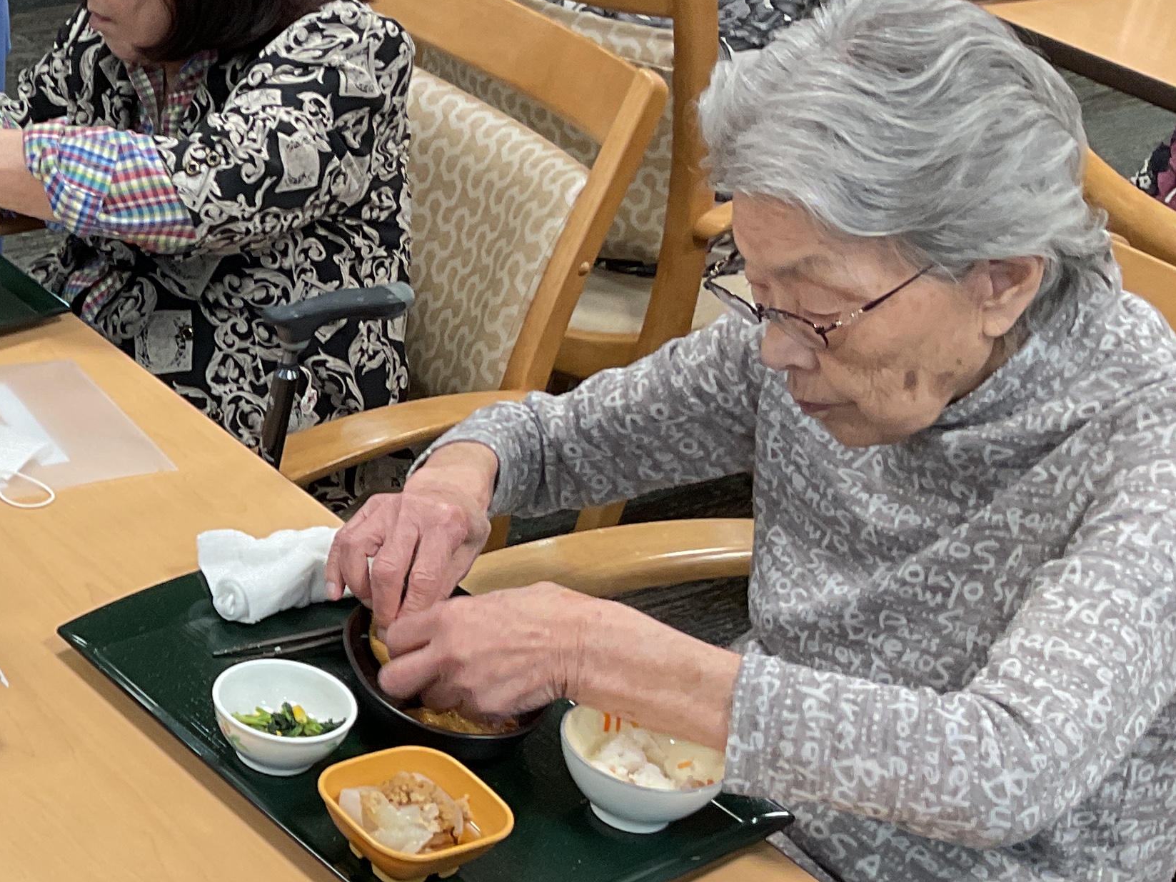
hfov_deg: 25.4
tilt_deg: -35.1
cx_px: -129
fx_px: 2412
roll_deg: -2.0
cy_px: 648
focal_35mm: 71
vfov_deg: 20.6
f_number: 1.8
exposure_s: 1/50
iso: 50
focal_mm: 3
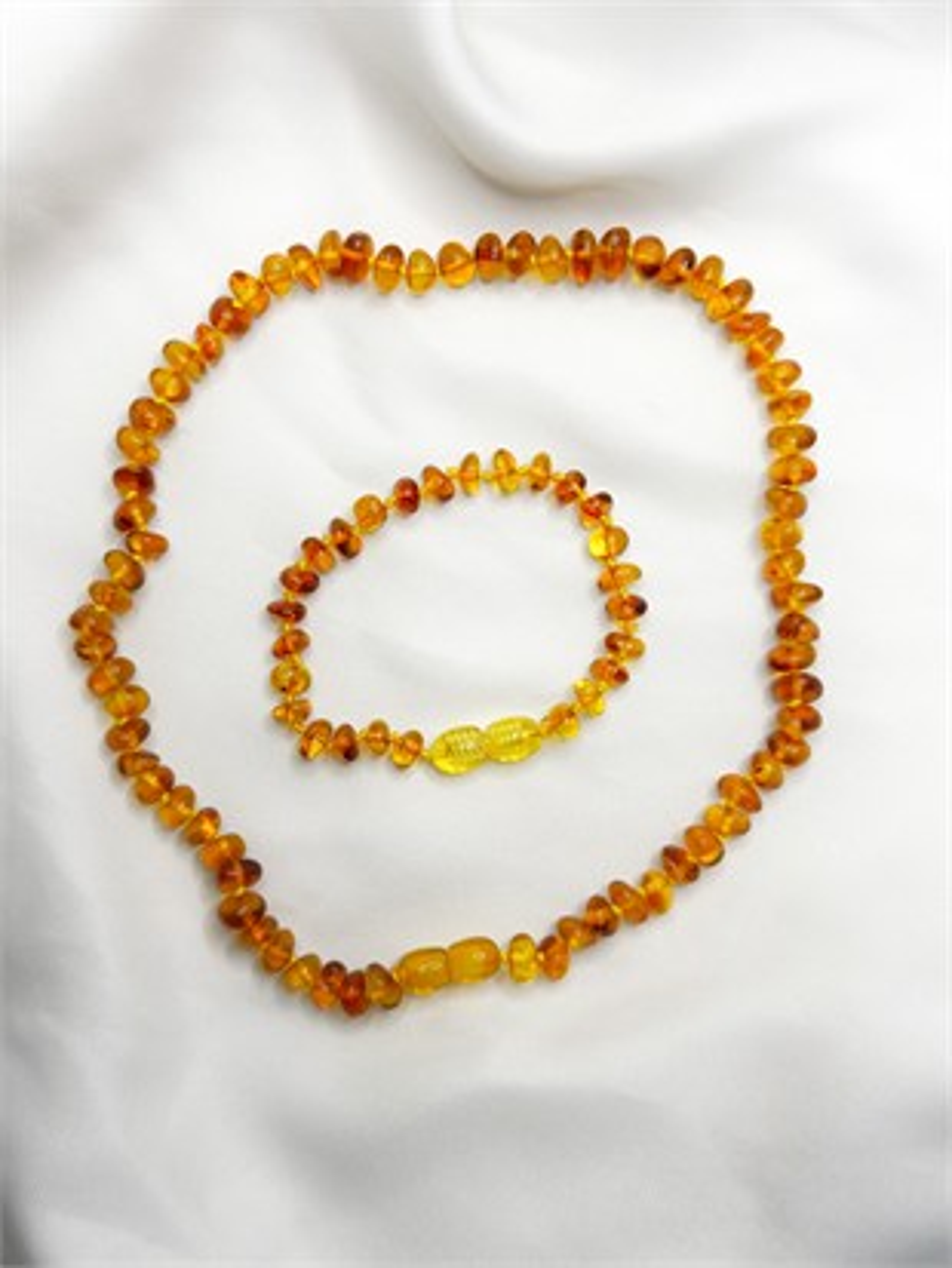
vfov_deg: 39.6
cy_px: 634
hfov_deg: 30.3
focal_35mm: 48
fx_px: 1759
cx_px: 476
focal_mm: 6.76
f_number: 1.78
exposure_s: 1/100
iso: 80
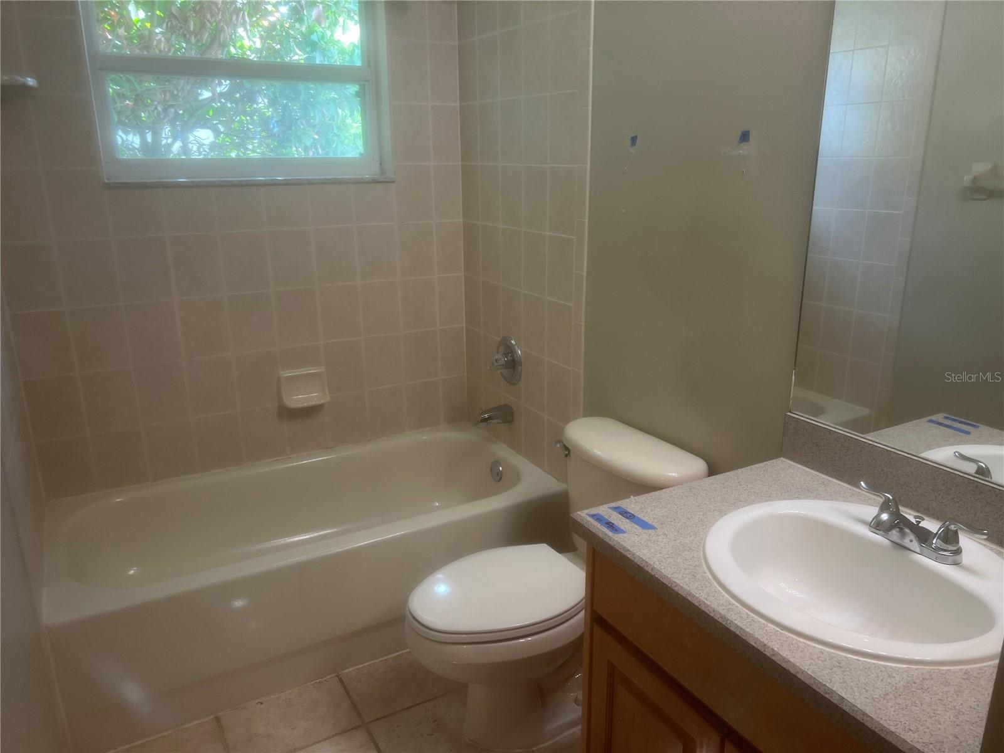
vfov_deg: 53.1
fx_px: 754
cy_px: 376
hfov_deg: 67.3
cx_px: 502
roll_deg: +0.2
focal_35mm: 26
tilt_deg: -17.3
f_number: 1.5
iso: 64
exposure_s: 1/60
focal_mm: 5.7
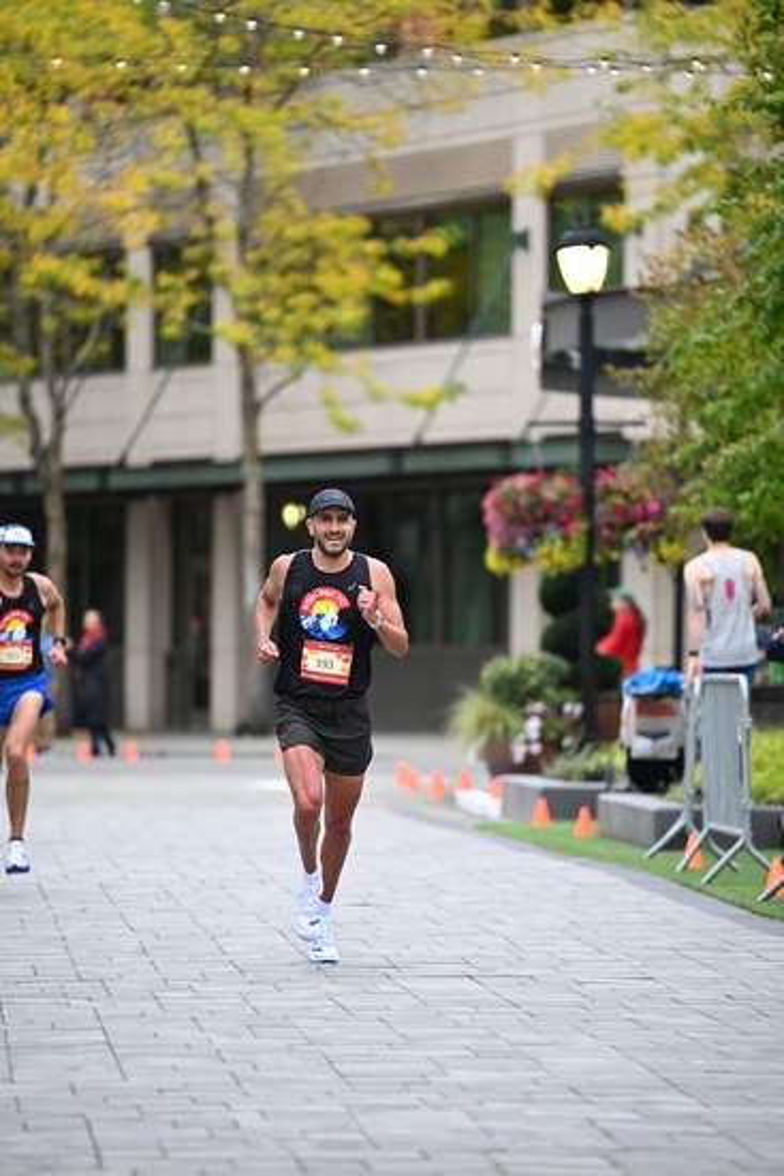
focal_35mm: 200
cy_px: 588
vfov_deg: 10.3
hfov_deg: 6.9
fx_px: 6529
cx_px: 392
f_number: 2.8
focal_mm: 200
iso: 1600
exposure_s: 1/800
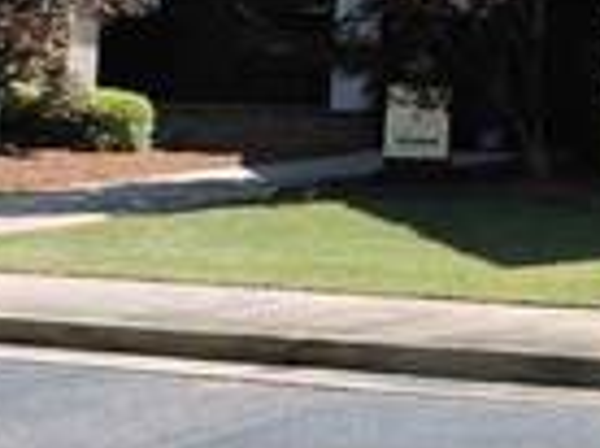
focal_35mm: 93
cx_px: 915
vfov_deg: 15.4
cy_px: -65
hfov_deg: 18.5
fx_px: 1609
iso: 100
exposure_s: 1/640
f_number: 3
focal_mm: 4.3
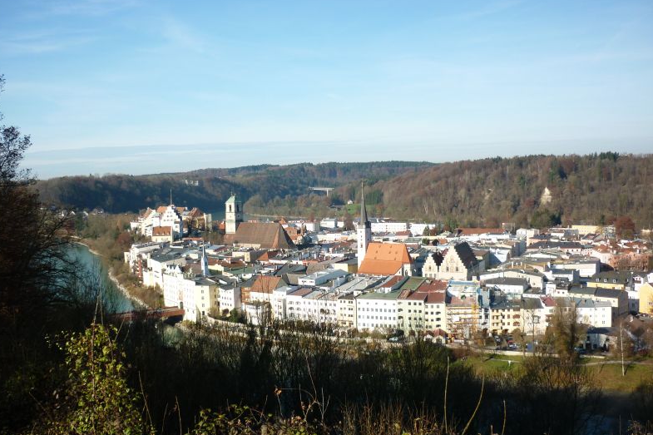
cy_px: 244
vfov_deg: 37.8
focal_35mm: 35
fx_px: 635
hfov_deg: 54.4
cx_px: 321
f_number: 2.8
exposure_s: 1/1000
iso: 80
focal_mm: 5.5
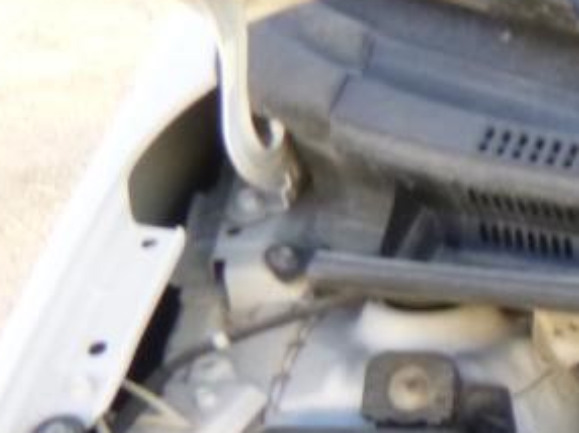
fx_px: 1872
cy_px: 813
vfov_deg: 12.0
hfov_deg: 14.1
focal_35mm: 112
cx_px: 1237
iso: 200
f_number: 3.9
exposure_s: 1/60
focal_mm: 4.5
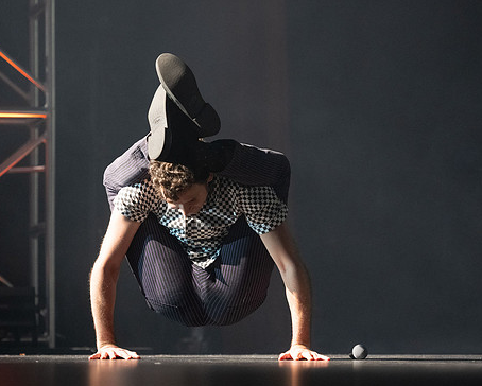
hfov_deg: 10.3
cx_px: 204
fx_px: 2684
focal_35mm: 188
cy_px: 201
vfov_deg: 8.2
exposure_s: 1/320
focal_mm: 135
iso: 2000
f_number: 2.8
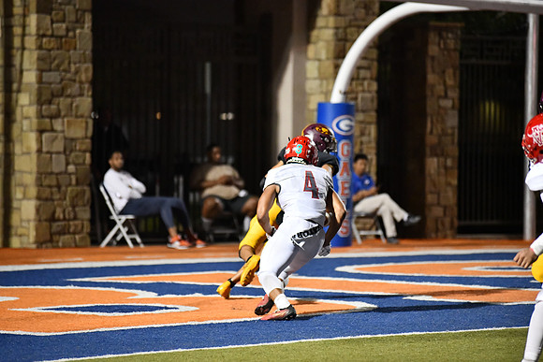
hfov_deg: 10.3
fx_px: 3017
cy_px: 181
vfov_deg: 6.9
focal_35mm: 200
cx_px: 272
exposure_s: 1/1250
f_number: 2.8
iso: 8000
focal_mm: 200
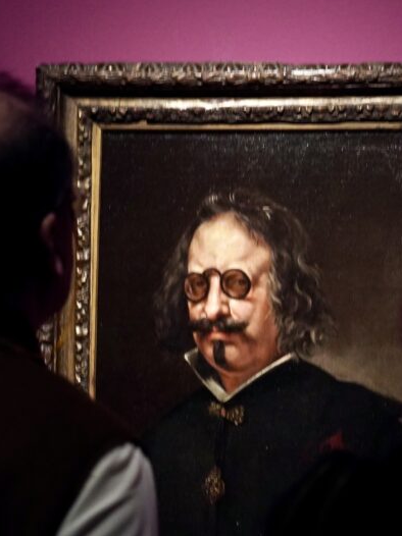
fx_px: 1937
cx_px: 232
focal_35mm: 125
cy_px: 298
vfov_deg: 15.8
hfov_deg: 11.8
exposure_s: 1/60
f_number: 4
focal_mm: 64
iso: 3200
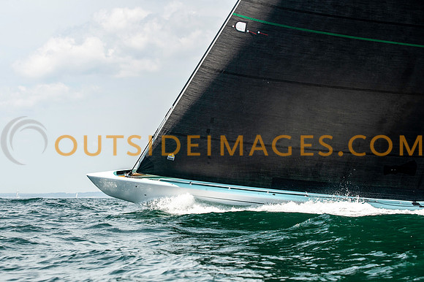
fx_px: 1189
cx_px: 178
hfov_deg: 20.2
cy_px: 160
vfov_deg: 13.5
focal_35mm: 101
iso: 320
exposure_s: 1/1600
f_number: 5
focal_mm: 86
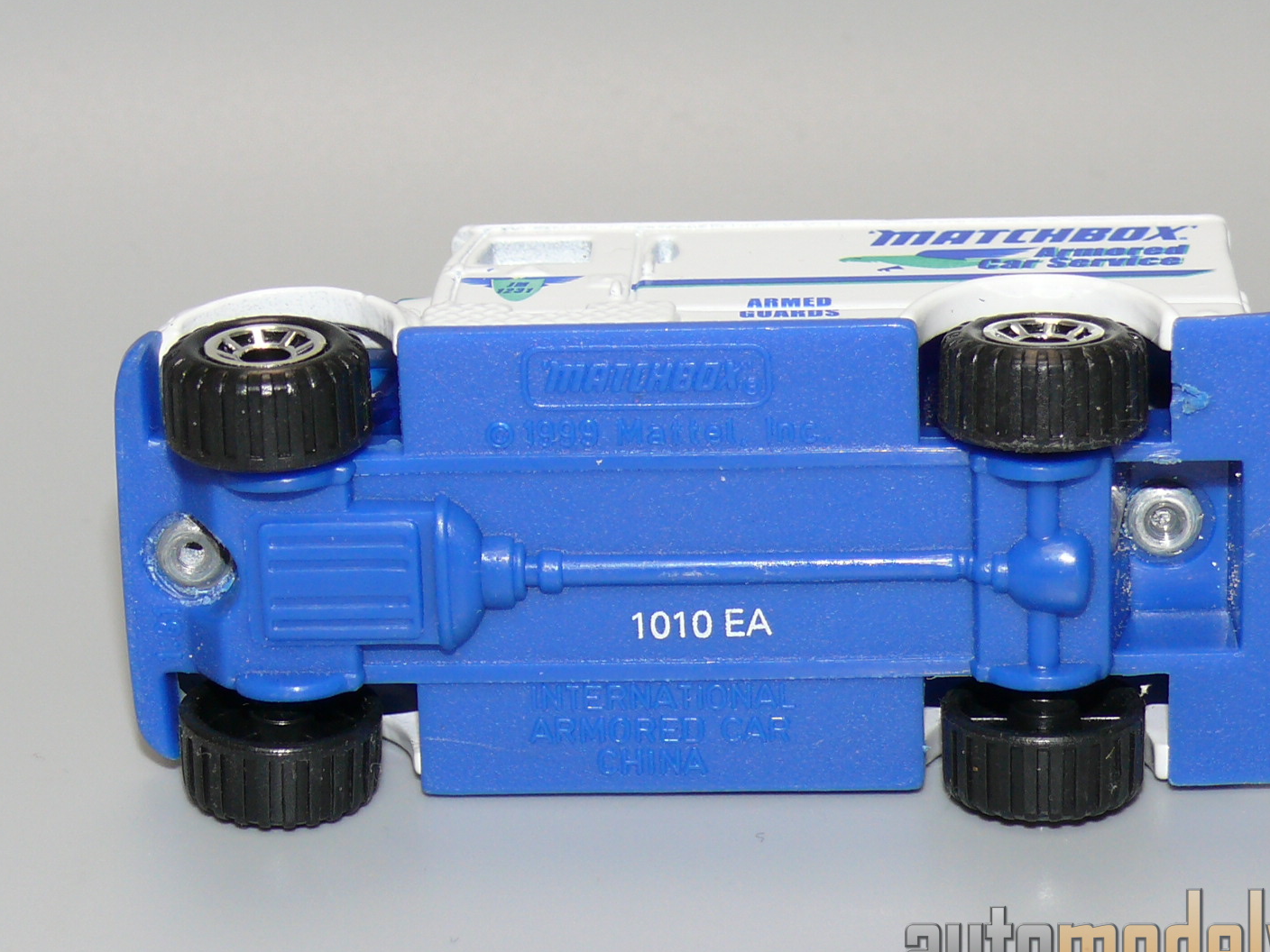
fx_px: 4880
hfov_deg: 14.8
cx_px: 696
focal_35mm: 133
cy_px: 485
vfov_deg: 11.1
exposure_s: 1/30
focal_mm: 14.4
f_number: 4
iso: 100
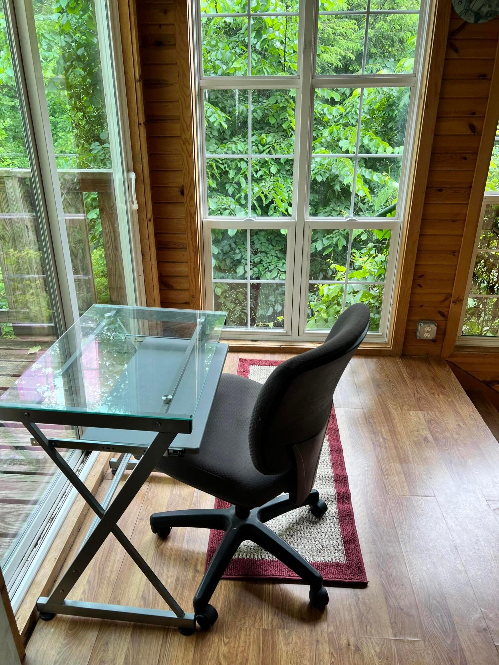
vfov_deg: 67.3
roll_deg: +1.6
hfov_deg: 53.1
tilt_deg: -26.1
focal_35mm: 26
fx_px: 500
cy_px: 332
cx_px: 250
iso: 32
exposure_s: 1/144
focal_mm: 5.7
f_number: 1.5
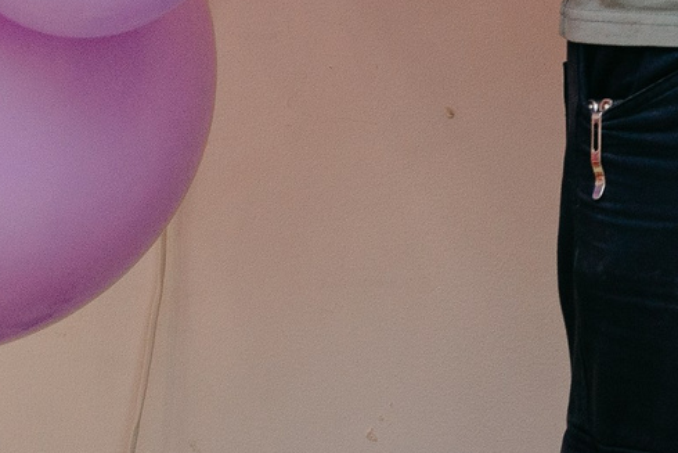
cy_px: -650
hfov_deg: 10.0
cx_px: 1540
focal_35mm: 183
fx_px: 3447
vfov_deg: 7.1
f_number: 3.5
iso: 400
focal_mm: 35
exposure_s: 1/160
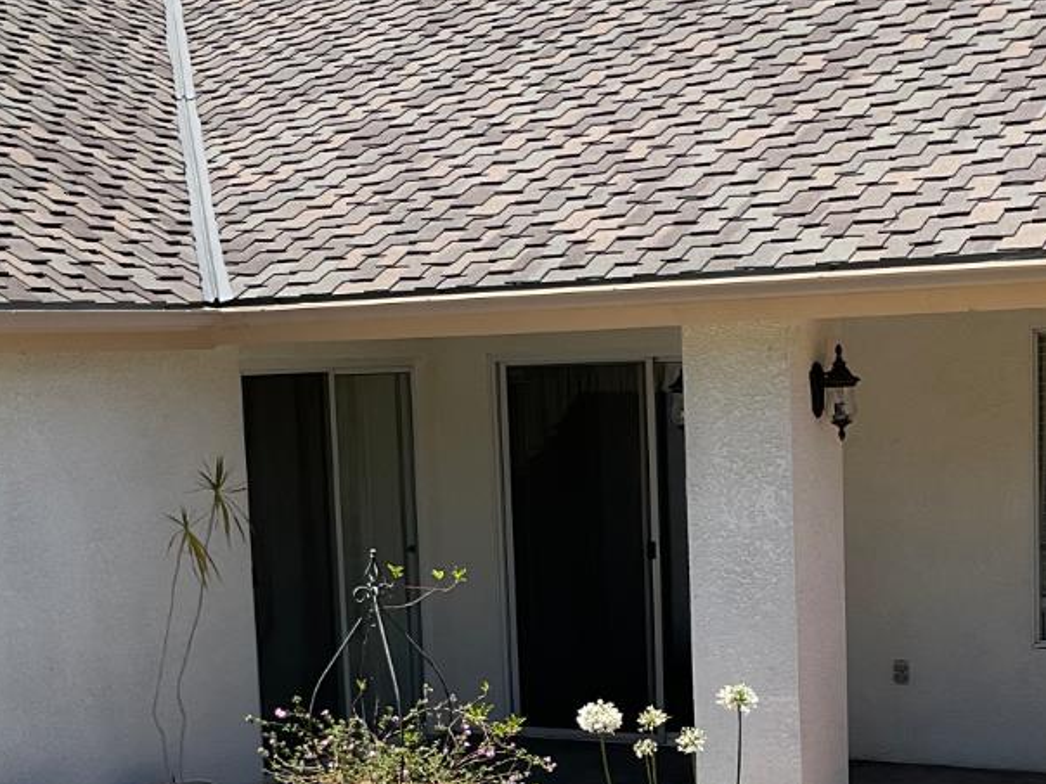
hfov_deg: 27.0
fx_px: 2176
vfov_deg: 20.2
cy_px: 648
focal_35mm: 72
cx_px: 623
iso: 16
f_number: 1.8
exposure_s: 1/1221
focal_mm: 3
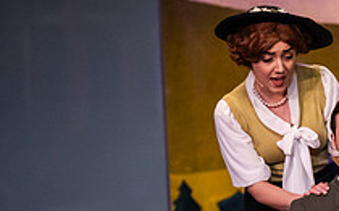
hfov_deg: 4.1
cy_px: 231
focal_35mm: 508
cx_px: 415
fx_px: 4691
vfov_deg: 2.6
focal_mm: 180
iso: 4000
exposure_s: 1/320
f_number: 3.2
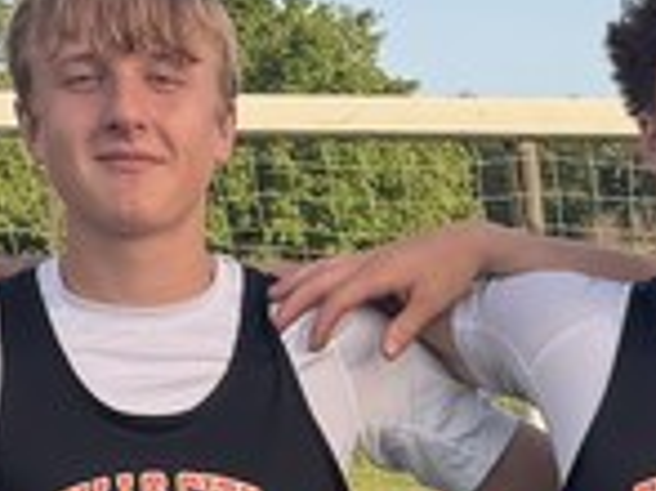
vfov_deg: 8.4
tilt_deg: -10.3
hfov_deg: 11.7
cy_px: 986
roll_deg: +0.2
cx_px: 656
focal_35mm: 167
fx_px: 3162
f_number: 1.78
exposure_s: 1/920
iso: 80
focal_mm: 6.76
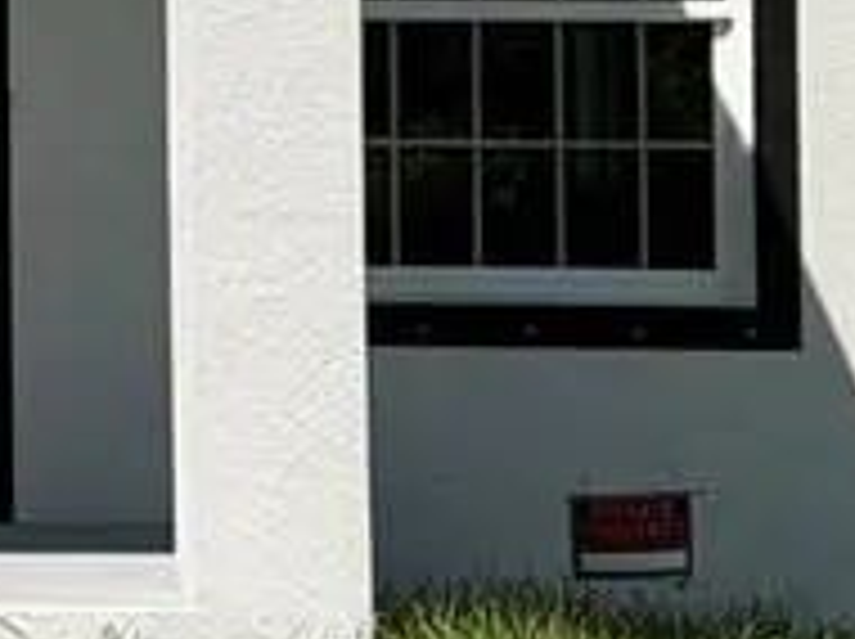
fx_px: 6389
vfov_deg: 5.7
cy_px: -252
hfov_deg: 7.3
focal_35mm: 259
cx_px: -900
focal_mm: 6.76
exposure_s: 1/11364
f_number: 1.78
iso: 64
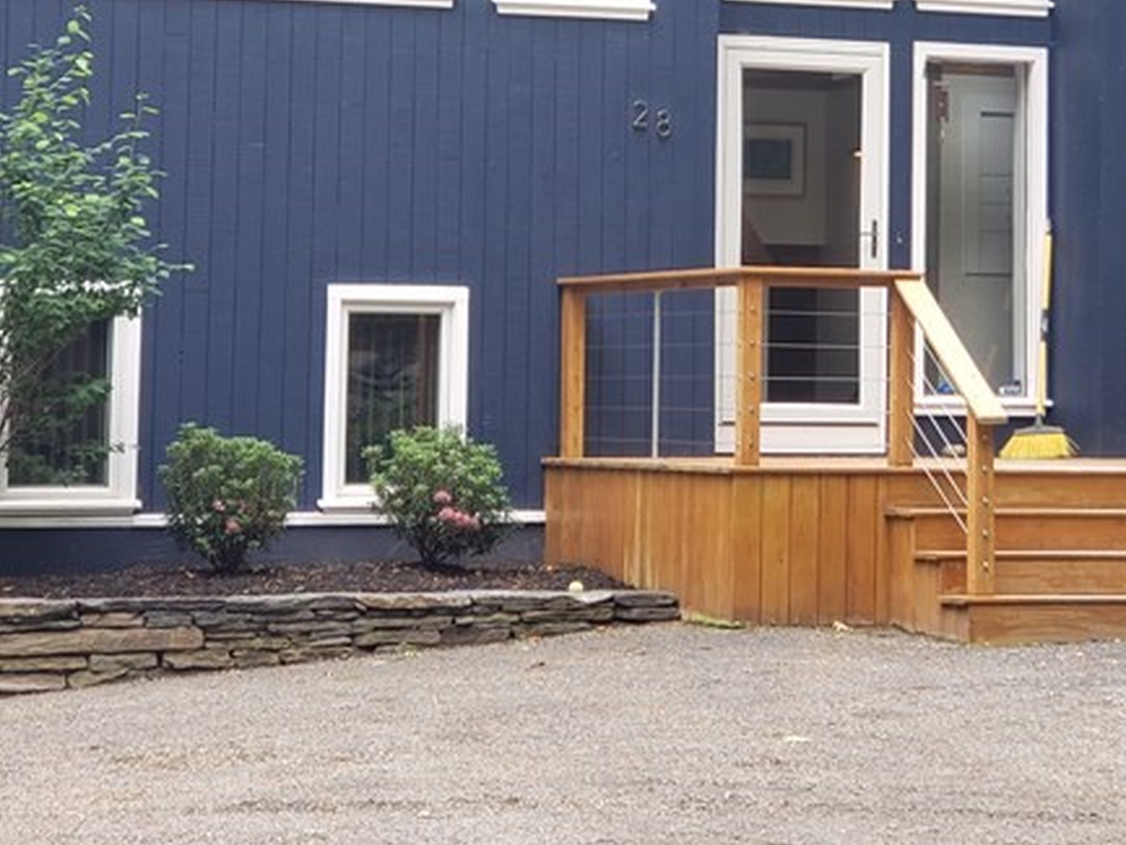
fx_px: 4002
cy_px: -44
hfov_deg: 16.0
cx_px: 791
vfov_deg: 11.9
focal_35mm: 123
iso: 32
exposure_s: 1/47
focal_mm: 6
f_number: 2.4
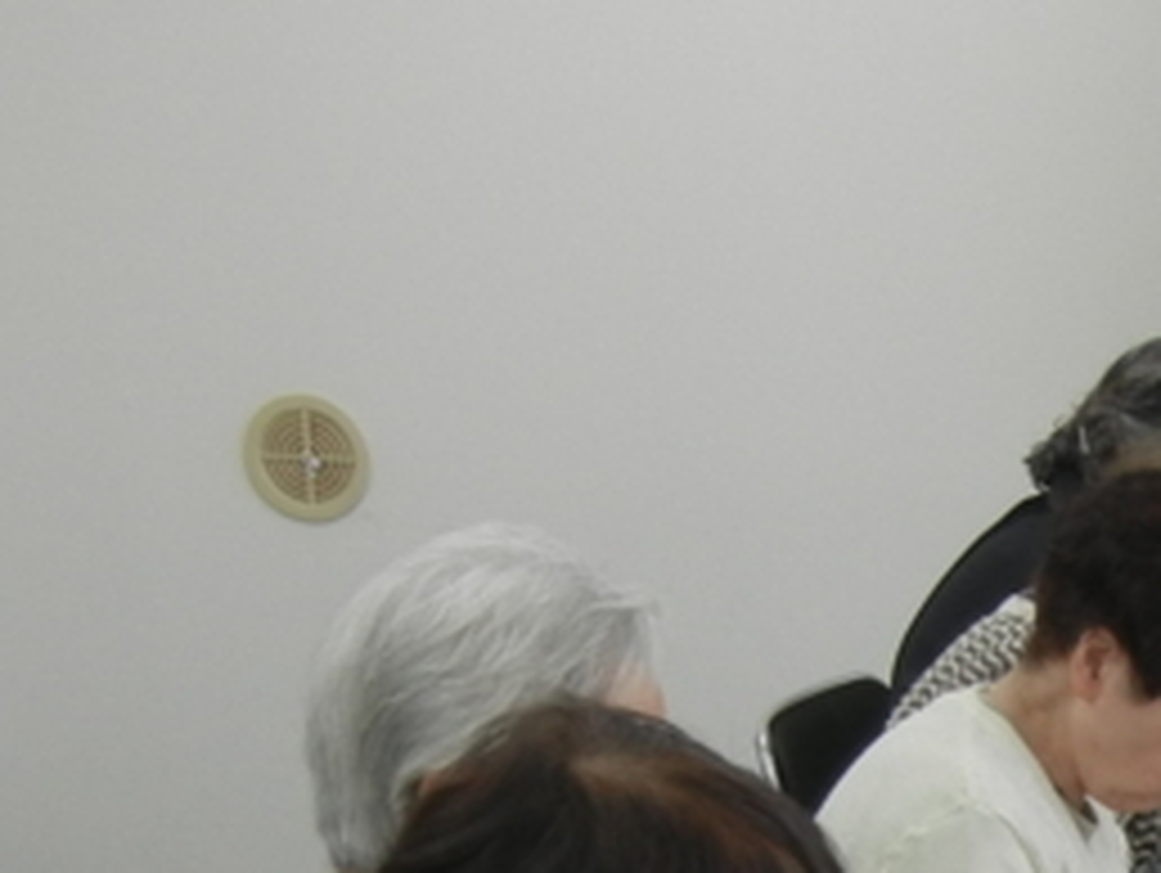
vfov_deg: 11.8
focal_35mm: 119
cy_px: 1377
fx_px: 3995
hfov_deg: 15.0
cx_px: 1876
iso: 160
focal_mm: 5.4
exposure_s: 1/37.2
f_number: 3.5
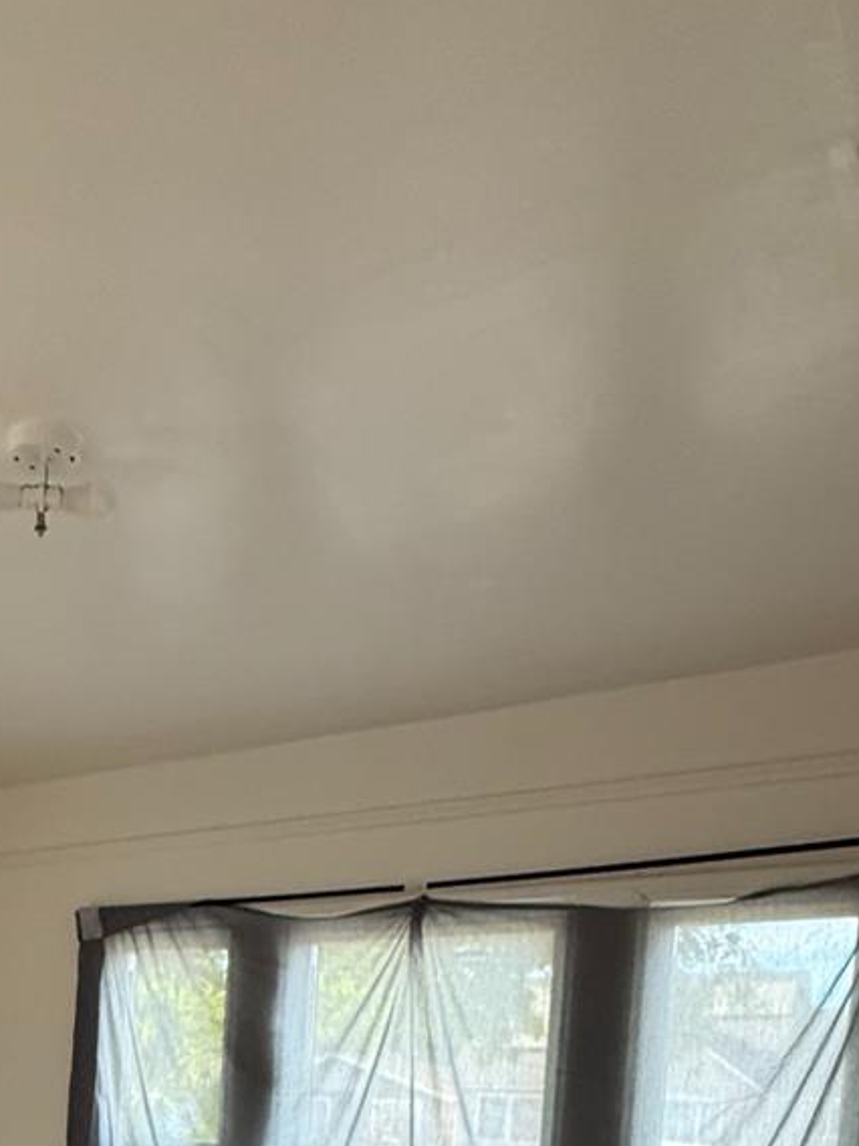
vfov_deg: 41.6
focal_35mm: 37
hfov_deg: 36.1
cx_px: 72
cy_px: 1213
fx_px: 1224
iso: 320
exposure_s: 1/98
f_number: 2.2
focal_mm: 2.22
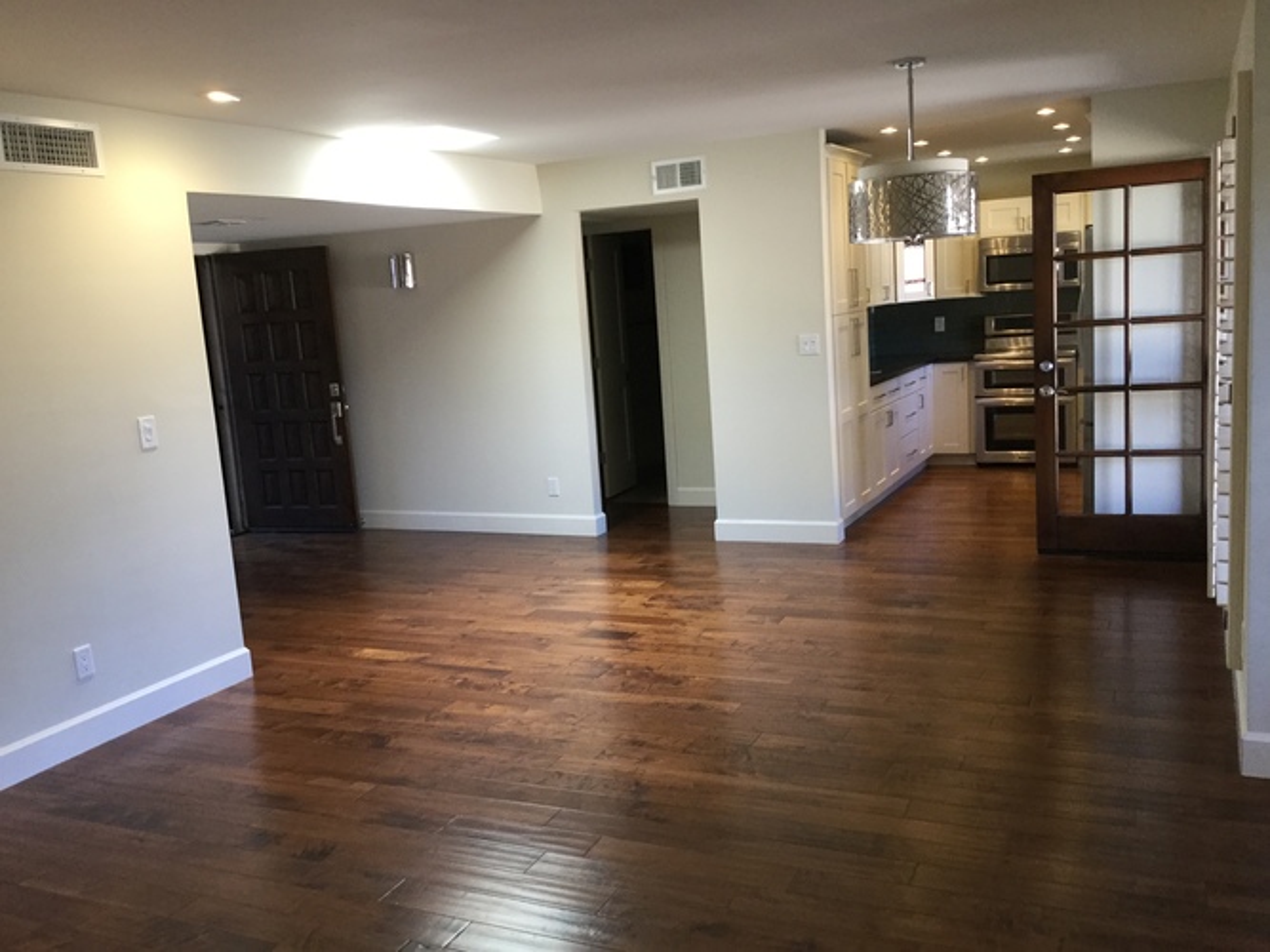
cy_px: 476
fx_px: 1137
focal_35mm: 31
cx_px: 635
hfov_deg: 58.4
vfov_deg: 45.4
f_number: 2.4
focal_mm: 3.3
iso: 100
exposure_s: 1/30
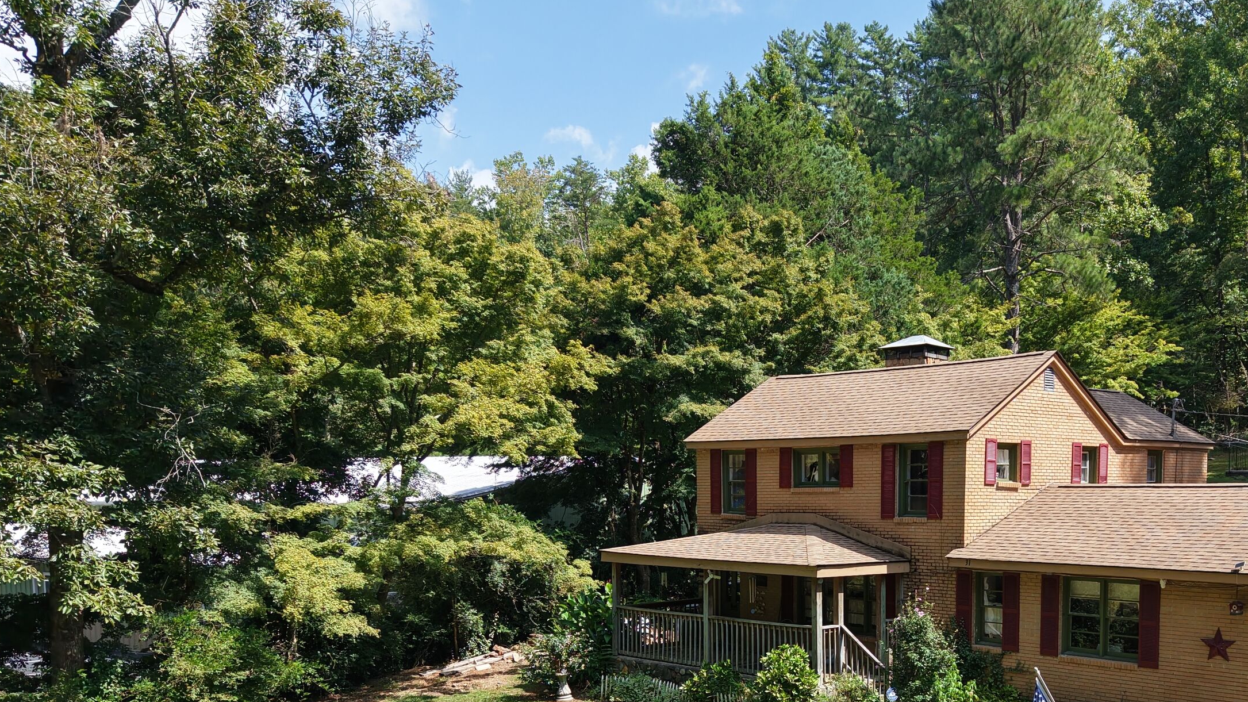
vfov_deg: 30.8
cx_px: 820
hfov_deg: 53.1
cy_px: 604
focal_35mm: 37
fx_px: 1224
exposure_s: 1/125
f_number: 1.8
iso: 100
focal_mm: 8.67
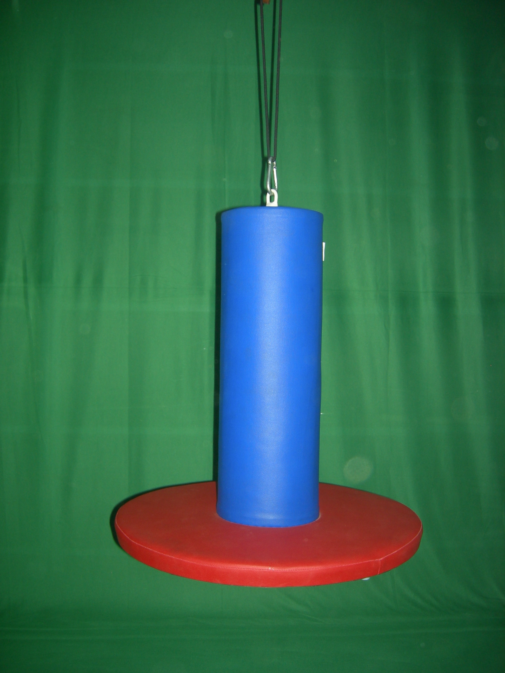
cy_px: 336
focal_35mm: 36
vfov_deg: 51.4
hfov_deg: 39.7
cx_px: 252
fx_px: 700
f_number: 2.7
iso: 102
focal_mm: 7.5
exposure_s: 1/60.1
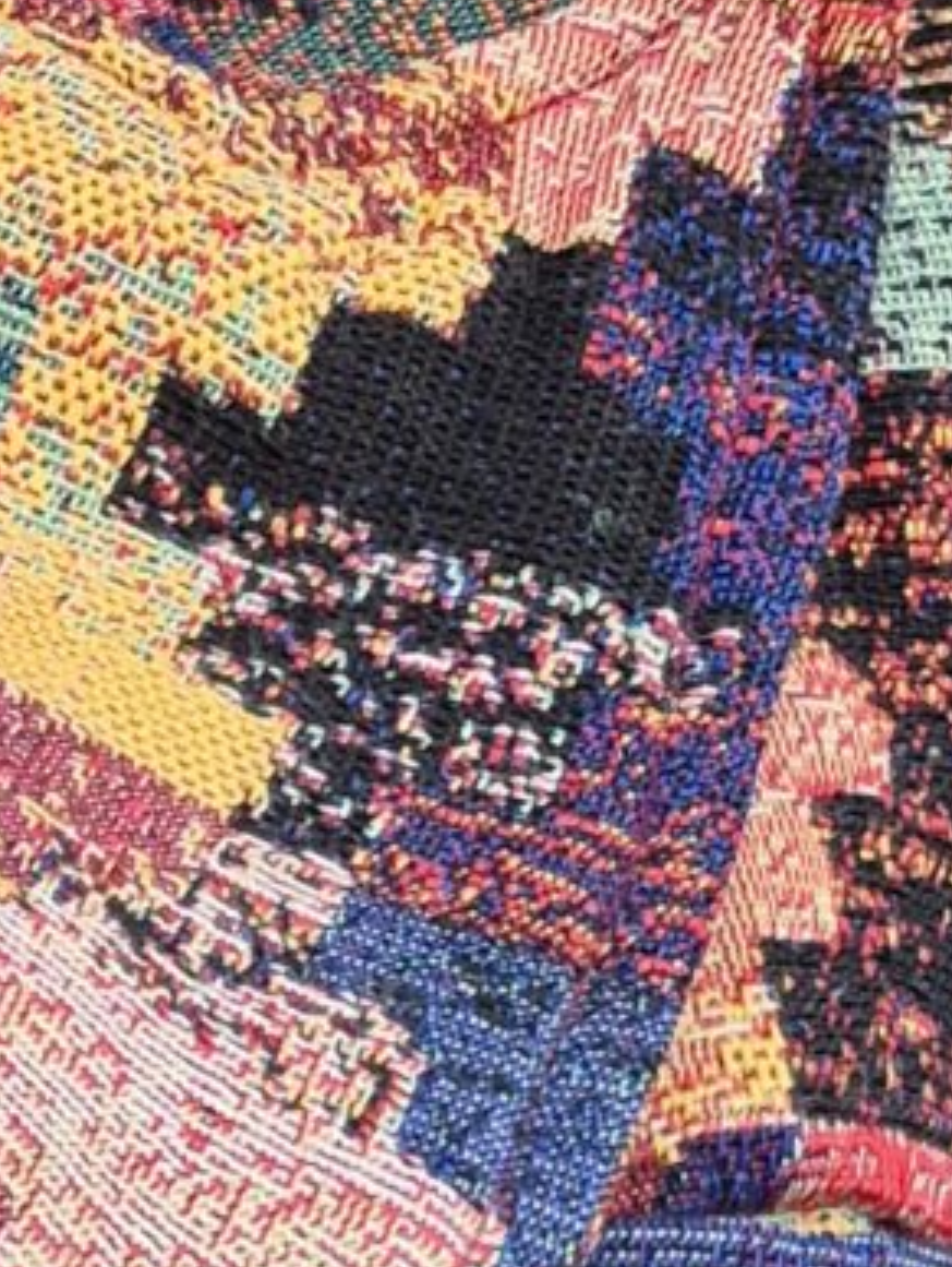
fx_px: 5564
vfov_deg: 10.0
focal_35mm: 152
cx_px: -1328
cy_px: 3719
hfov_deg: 8.9
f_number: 1.8
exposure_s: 1/180
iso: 100
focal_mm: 5.4
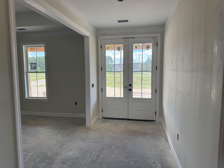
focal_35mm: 24
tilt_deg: -4.4
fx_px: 155
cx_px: 112
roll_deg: +0.0
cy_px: 84
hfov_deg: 71.6
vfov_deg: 56.8
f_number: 1.78
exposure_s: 1/215
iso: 80
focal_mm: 6.76
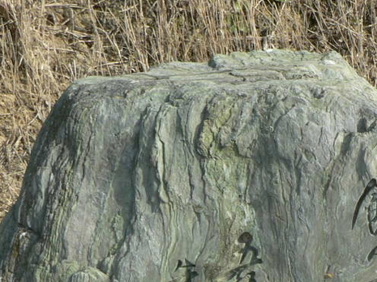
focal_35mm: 93
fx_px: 1012
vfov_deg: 15.5
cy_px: 302
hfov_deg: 20.8
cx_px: 304
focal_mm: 6
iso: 80
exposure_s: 1/160
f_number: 8
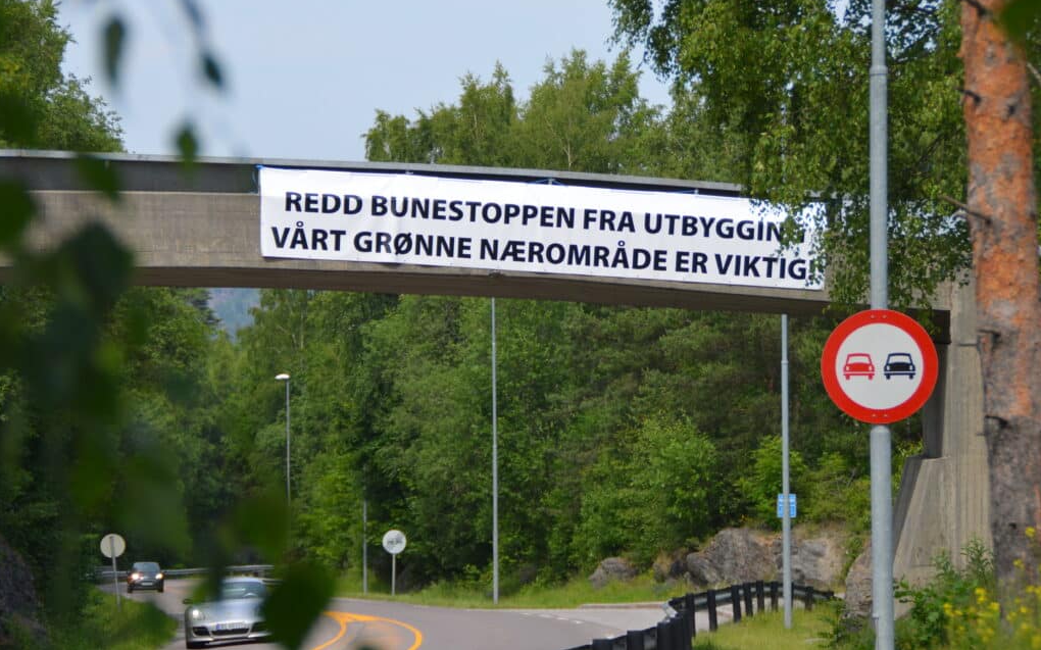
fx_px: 4127
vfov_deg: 9.0
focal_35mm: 146
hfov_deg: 14.4
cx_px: 519
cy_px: 305
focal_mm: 95
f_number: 6.3
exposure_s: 1/640
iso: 200
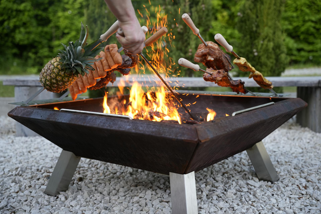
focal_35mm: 43
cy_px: 107
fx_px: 382
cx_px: 160
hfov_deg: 45.6
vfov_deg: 31.3
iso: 500
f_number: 2.8
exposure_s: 1/80
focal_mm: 42.8
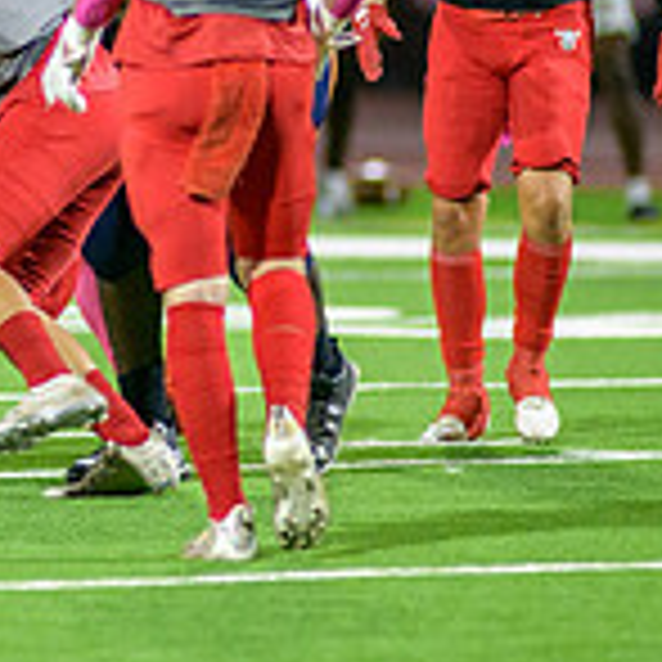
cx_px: -113
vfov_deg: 1.7
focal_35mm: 1005
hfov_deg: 1.7
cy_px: 16
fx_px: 21745
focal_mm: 300
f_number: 2.8
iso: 2000
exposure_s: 1/500
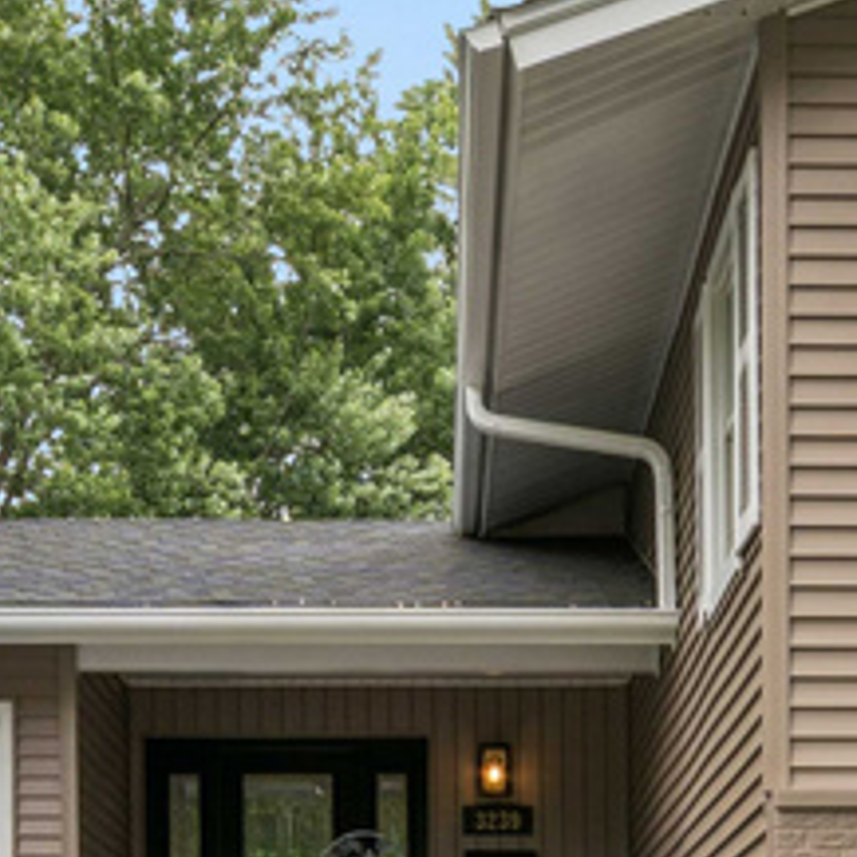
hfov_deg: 22.2
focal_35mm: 76
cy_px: 1074
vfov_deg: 21.0
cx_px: 778
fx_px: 2129
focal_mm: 12
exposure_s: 1/40
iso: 100
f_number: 13
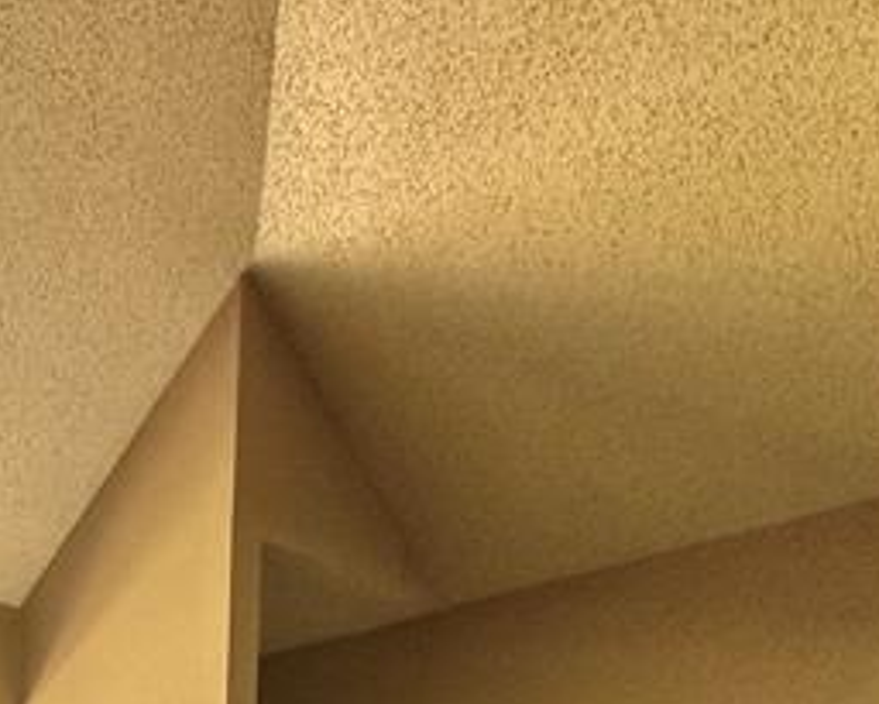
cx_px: 48
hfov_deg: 40.5
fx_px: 1067
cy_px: 1037
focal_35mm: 41
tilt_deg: -4.7
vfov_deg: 26.8
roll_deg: -1.2
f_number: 2.2
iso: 200
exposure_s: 1/99
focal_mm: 2.22
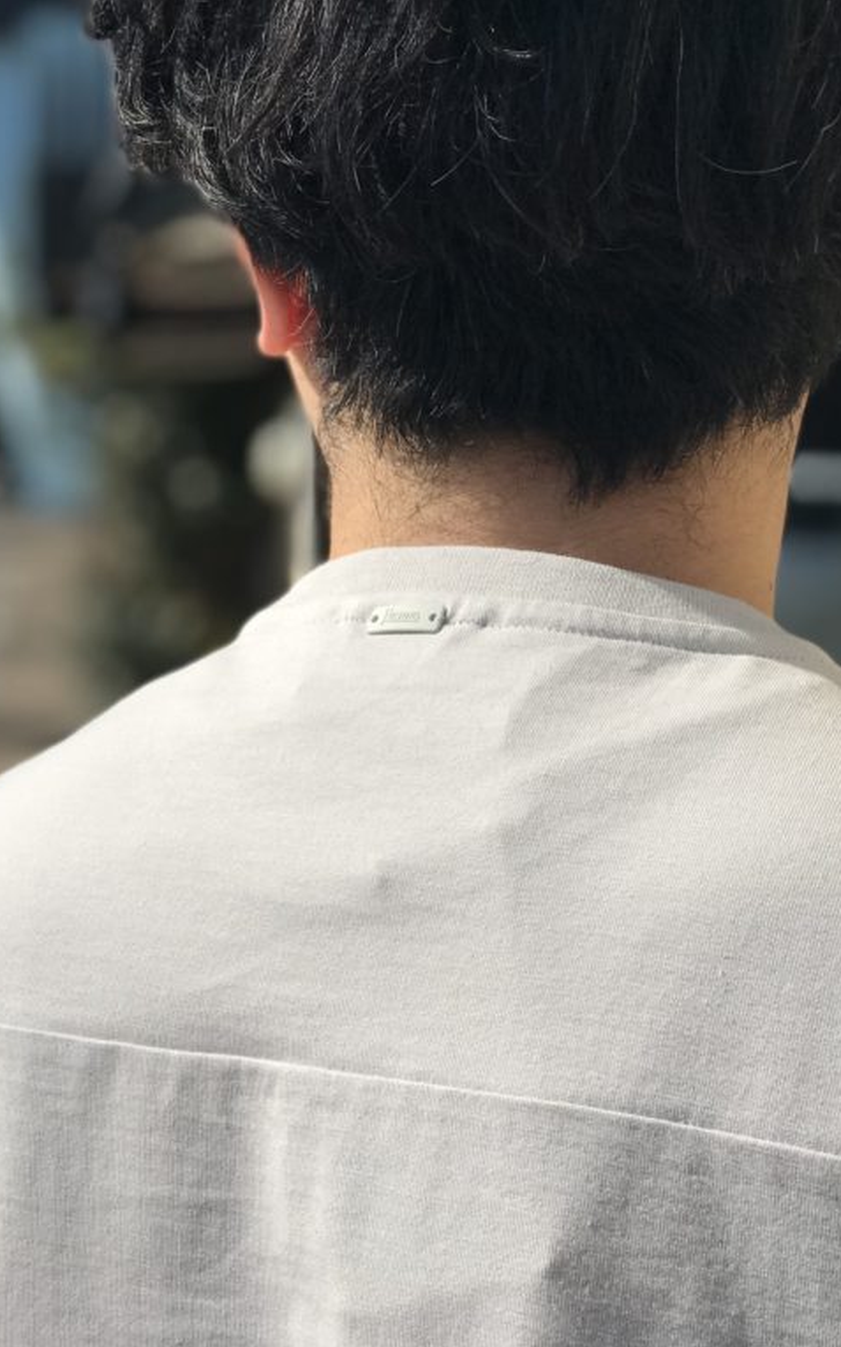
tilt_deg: -1.2
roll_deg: -0.1
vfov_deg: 25.5
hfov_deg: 15.9
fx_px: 2973
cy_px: 675
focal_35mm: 81
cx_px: 90
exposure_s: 1/1429
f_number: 2.8
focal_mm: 6.6
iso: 20
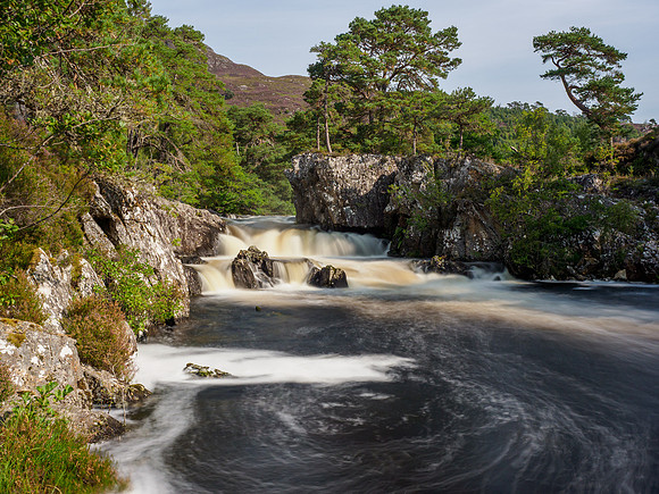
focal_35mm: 39
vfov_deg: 36.4
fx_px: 751
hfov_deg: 47.4
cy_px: 256
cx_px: 317
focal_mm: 19
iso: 200
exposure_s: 5
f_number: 7.1
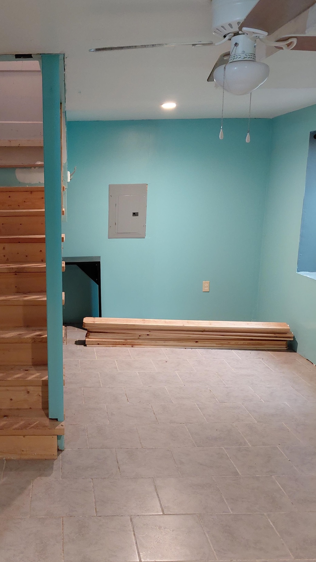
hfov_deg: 33.5
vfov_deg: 58.0
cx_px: 58
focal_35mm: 34
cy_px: 297
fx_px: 507
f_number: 1.8
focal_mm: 4.69
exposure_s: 1/40
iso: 400
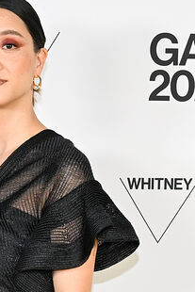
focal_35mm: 116
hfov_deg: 11.7
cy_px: 409
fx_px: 941
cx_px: -17
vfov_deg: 16.4
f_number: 8
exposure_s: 1/200
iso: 1600
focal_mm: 36
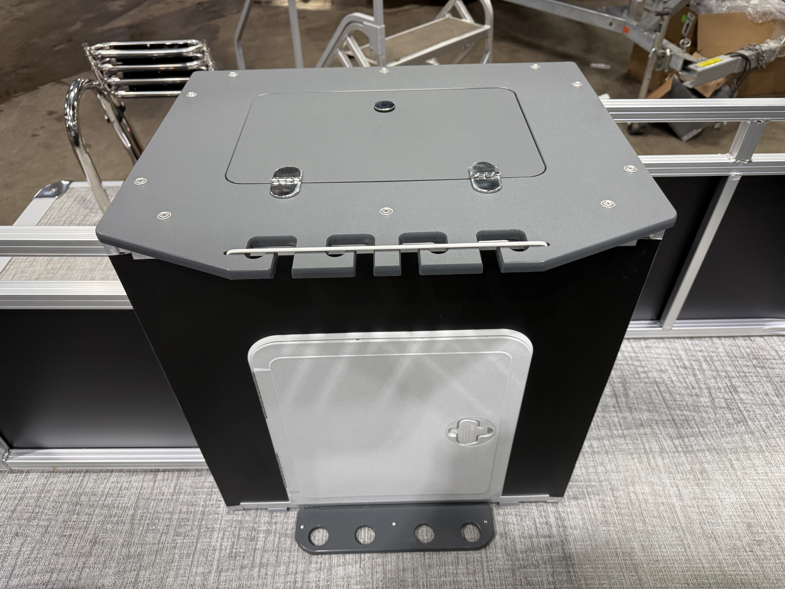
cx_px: 392
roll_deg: +1.5
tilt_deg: -41.5
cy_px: 294
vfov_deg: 56.8
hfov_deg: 71.6
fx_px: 544
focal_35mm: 24
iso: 125
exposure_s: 1/120
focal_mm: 6.76
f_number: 1.78
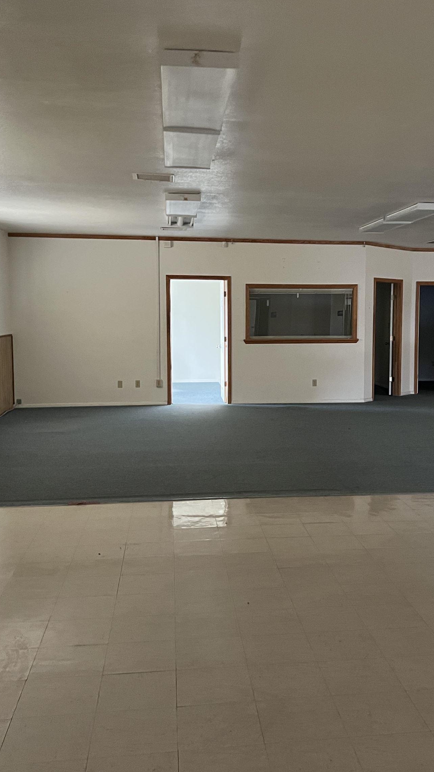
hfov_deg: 31.0
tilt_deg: -3.9
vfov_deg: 52.8
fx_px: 777
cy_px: 386
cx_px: 276
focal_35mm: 38
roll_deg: -0.6
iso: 500
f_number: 1.5
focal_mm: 5.7
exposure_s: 1/40
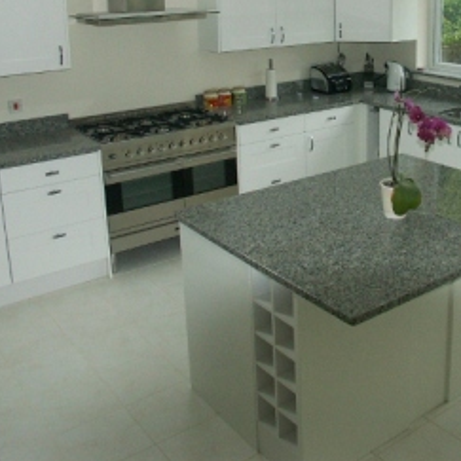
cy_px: 102
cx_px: 353
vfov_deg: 39.5
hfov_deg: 39.7
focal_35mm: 41
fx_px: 618
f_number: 2.8
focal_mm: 5.76
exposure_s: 1/800
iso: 200
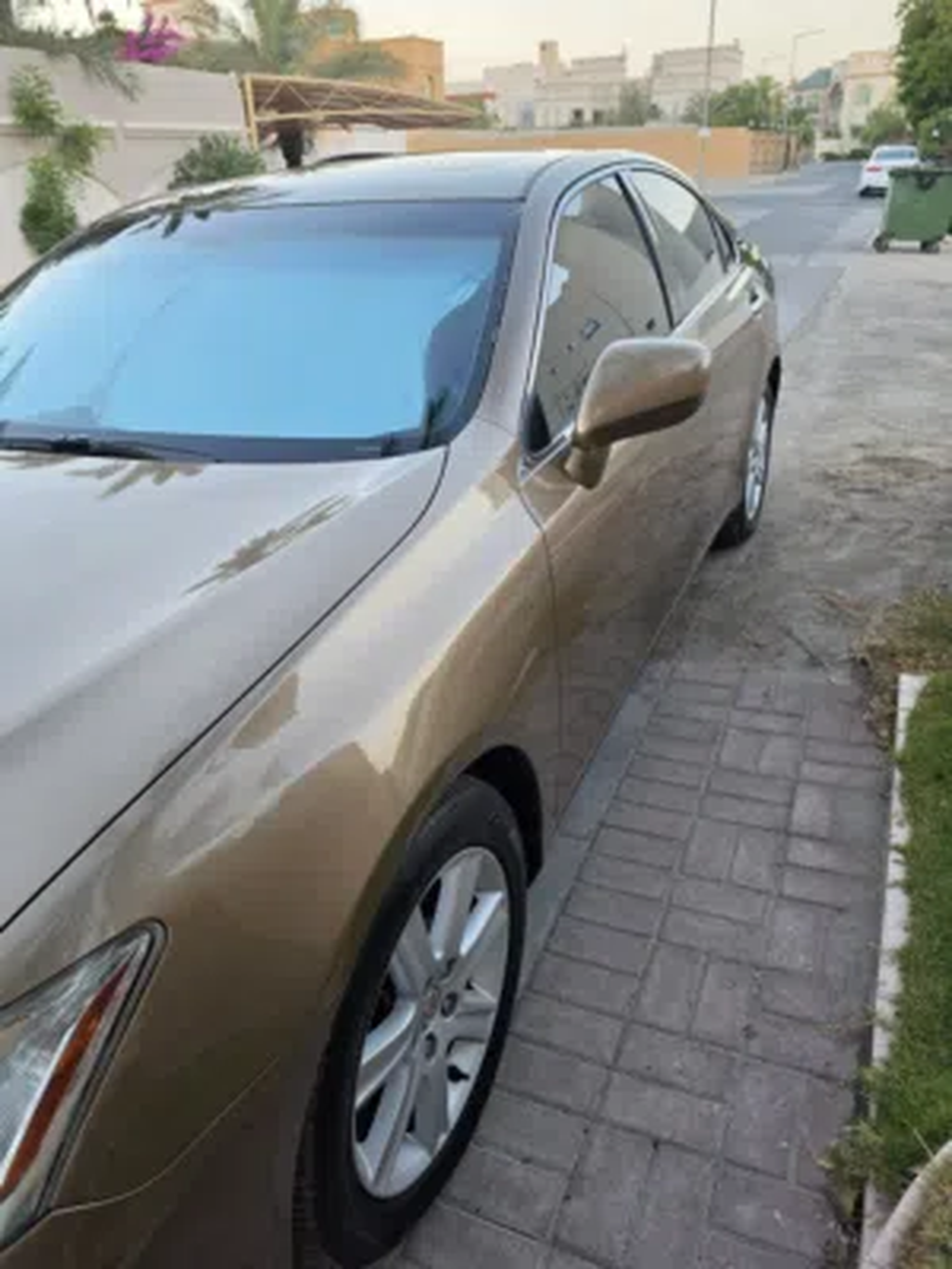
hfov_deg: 58.9
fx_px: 843
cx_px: 476
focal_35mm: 23
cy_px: 634
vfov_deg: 73.9
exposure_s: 1/180
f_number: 1.4
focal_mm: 6.5
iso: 64
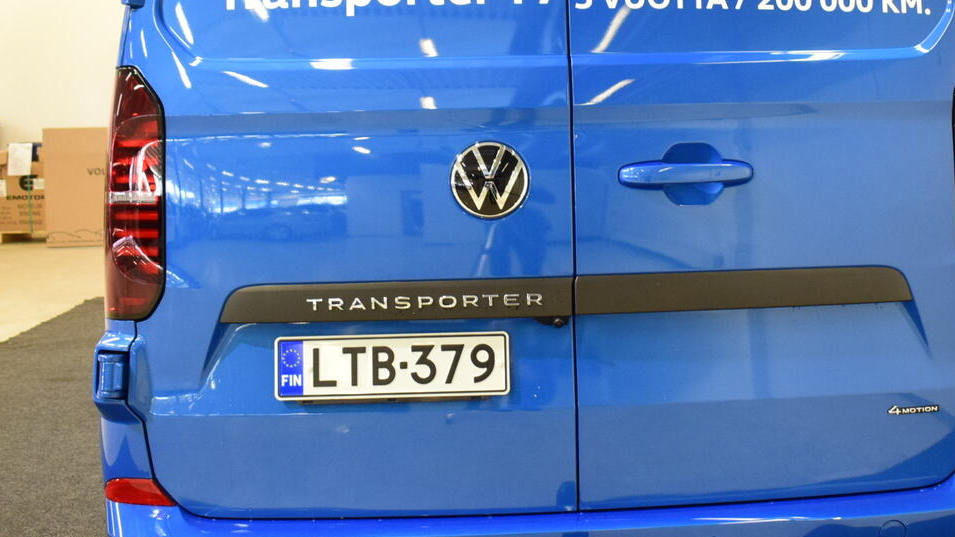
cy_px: 199
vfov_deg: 20.7
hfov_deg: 35.9
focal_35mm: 58
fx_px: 1469
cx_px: 565
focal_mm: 22
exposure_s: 1/60
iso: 1600
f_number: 4
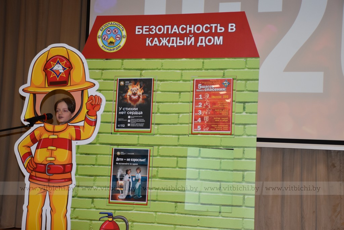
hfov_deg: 31.9
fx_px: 602
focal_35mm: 63
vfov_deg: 21.6
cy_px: 115
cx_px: 172
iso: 800
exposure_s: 1/125
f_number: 4.5
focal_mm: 42
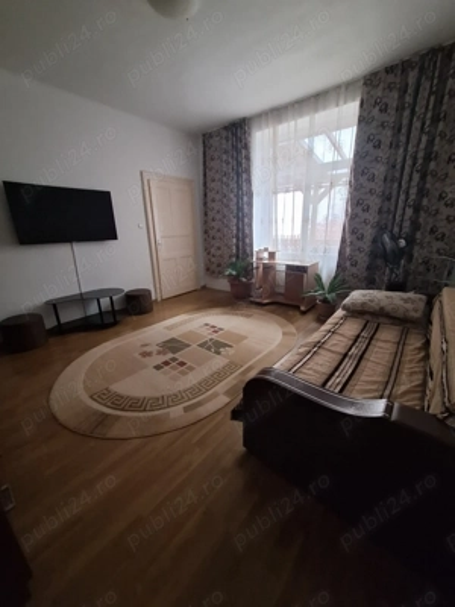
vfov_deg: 106.2
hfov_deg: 89.9
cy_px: 304
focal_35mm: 13
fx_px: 228
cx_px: 228
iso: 500
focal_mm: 1.74
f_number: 2.2
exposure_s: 1/20
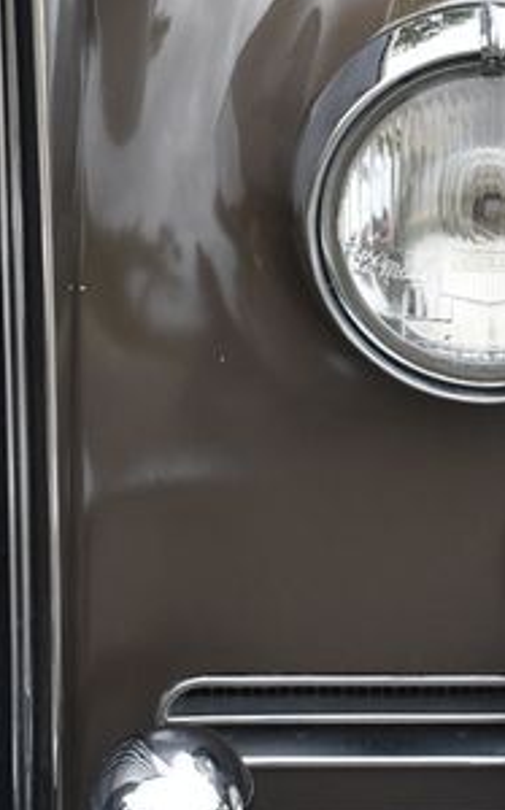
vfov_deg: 14.2
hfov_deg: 8.8
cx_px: 600
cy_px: 400
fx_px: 3245
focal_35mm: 147
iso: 800
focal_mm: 45
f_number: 8
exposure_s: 1/500
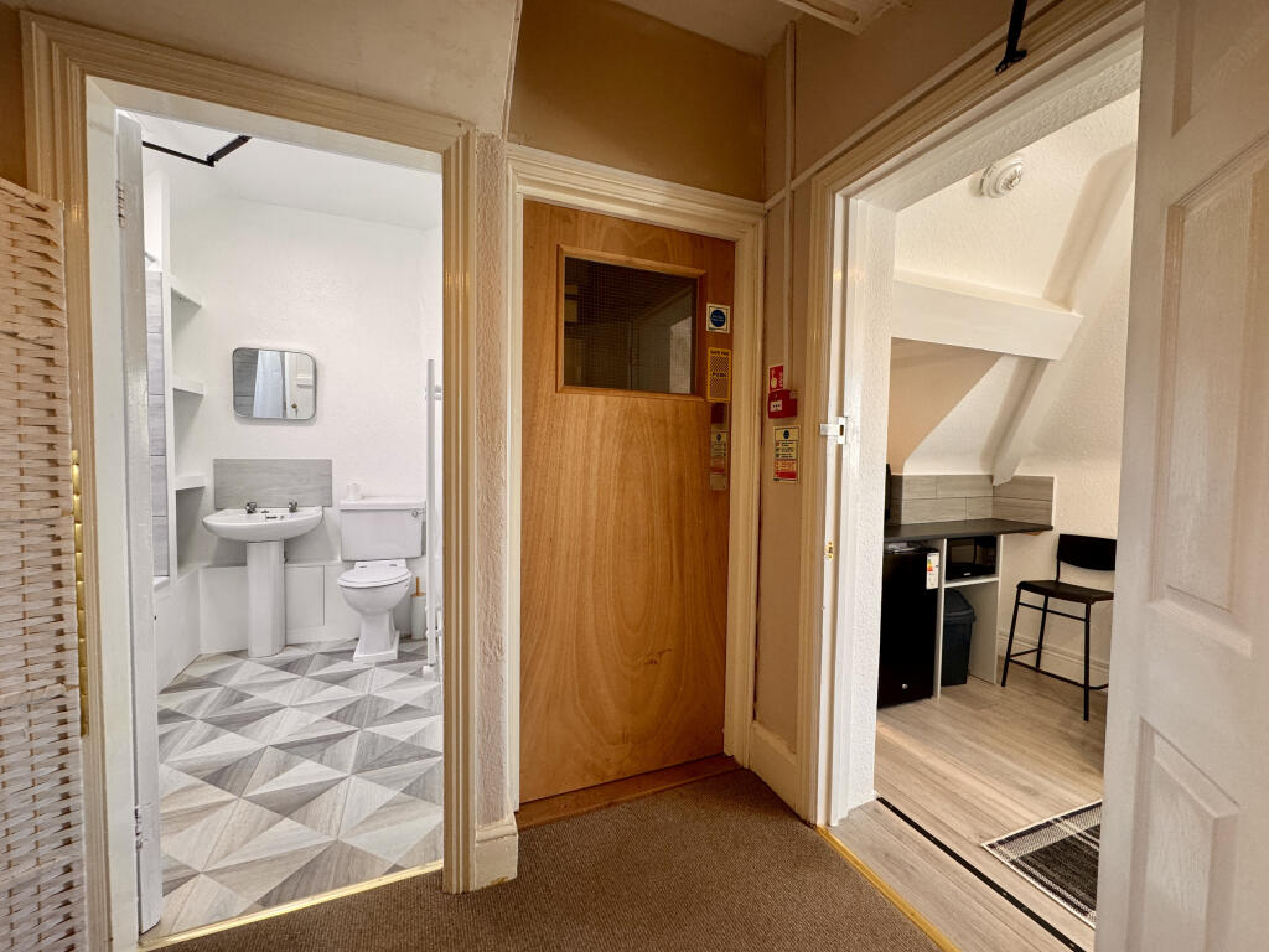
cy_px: 476
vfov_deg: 85.7
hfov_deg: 102.1
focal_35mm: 14
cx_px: 634
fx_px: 513
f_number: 2.2
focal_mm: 2.22
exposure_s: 1/100
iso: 200
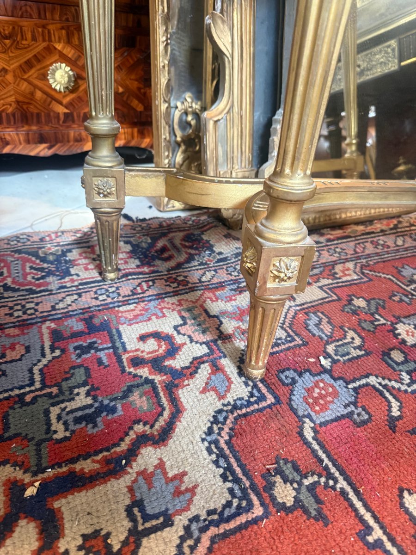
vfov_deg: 71.6
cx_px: 208
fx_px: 385
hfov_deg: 56.8
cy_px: 278
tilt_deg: -29.2
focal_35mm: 24
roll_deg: -4.8
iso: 320
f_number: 1.78
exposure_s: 1/50
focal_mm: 6.76
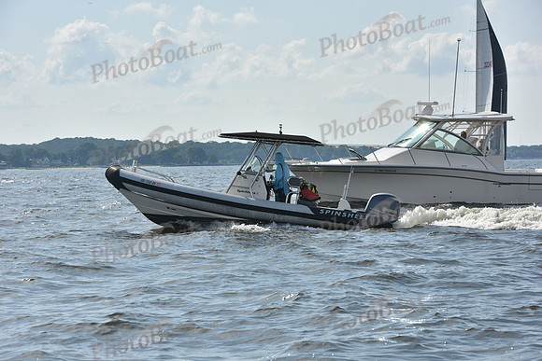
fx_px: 1958
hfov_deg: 15.8
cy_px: 180
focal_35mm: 130
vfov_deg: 10.6
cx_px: 271
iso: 320
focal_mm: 130
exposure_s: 1/1250
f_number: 10
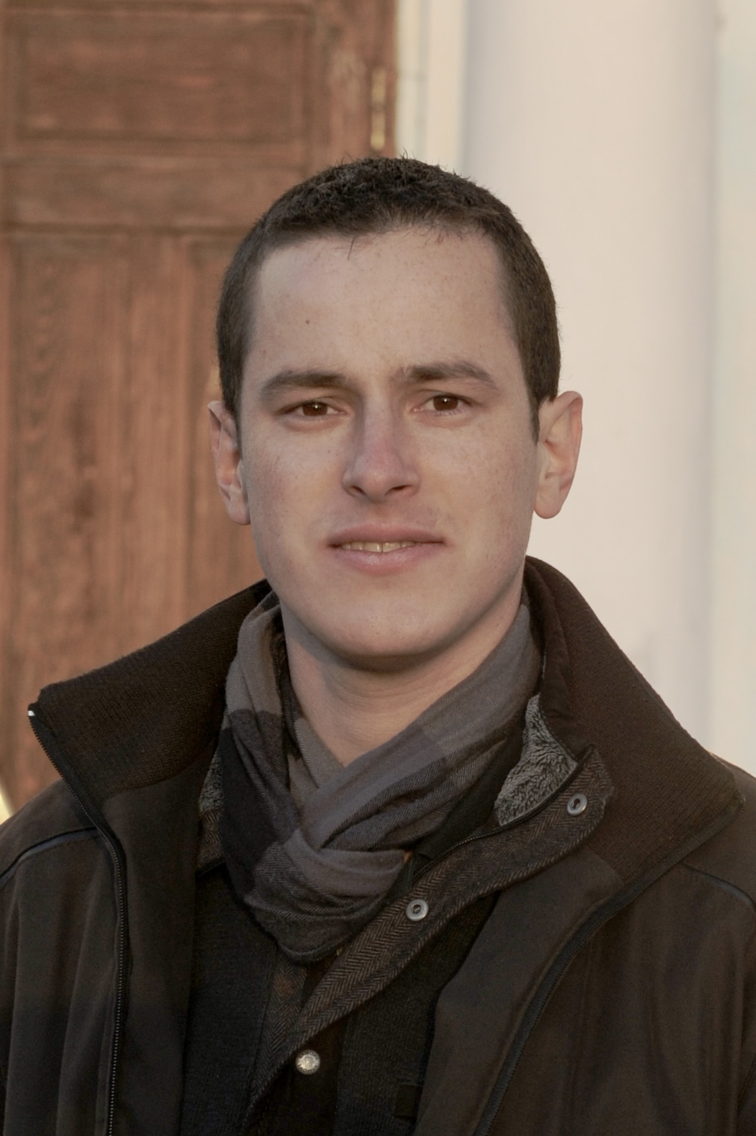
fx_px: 2207
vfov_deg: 28.9
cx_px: 378
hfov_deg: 19.4
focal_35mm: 70
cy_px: 568
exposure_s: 1/200
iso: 640
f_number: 7.1
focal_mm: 70
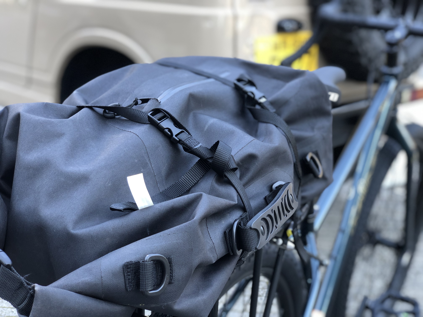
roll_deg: -0.7
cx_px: 212
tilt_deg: -15.8
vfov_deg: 28.0
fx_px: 635
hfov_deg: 36.8
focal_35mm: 52
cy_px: 158
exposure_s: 1/60
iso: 40
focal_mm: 6
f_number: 2.4
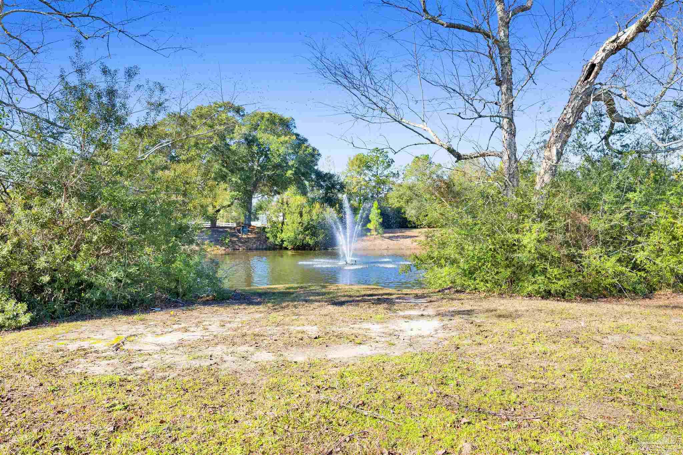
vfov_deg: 53.1
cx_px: 342
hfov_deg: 73.7
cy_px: 228
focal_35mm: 24
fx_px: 455
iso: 500
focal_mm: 24
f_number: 11
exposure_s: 1/250
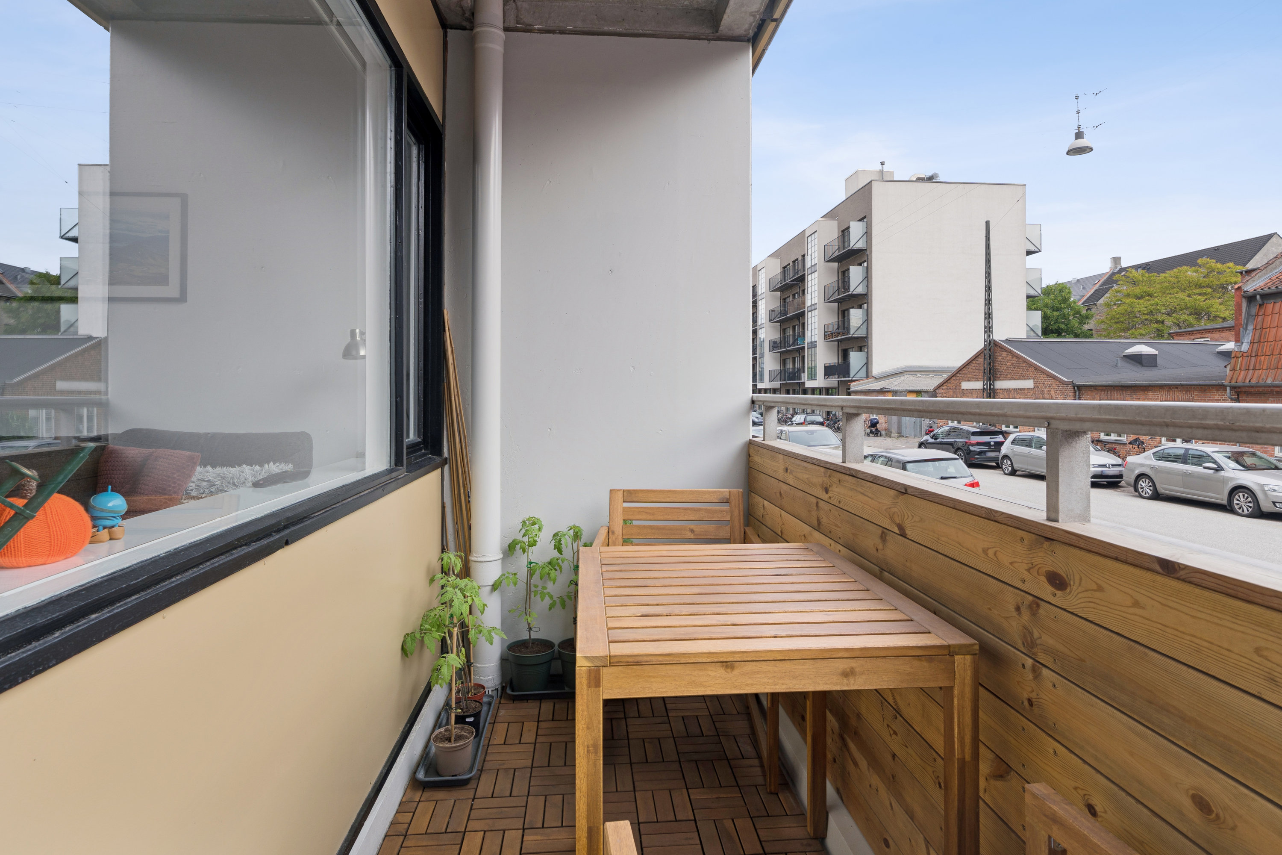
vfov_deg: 64.0
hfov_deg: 86.3
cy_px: 428
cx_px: 641
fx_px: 684
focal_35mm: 19
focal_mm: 12.8
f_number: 7.1
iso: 100
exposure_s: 1/50
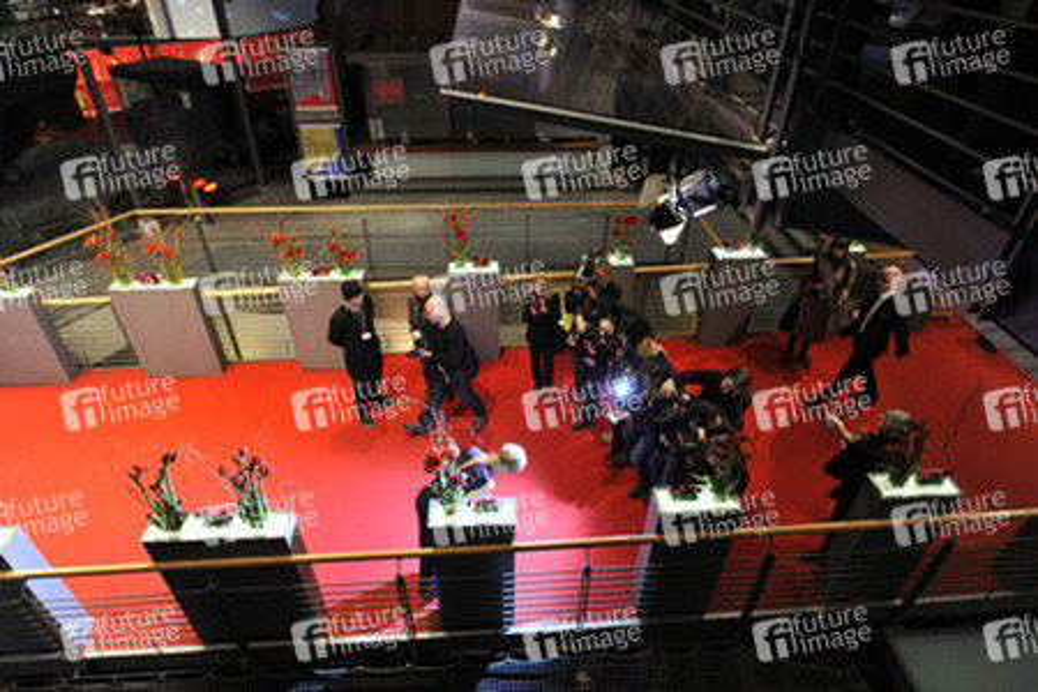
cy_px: 346
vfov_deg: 61.9
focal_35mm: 20
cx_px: 519
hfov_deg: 84.0
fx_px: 577
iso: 2500
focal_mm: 20
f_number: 3.2
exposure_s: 1/250
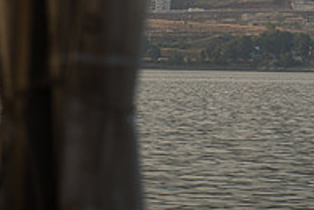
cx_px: 458
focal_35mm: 207
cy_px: -89
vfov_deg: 6.6
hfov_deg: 9.7
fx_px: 1807
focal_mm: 70
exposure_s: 1/1250
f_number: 2.8
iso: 100
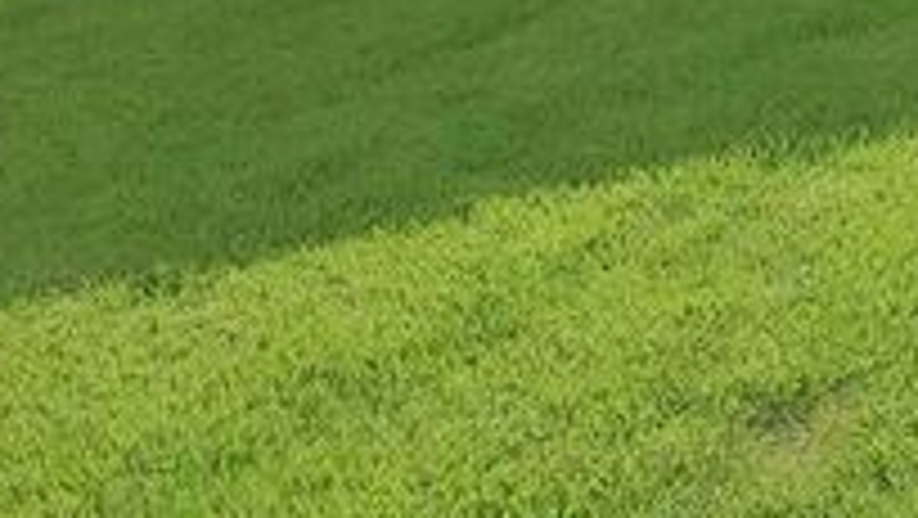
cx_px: 724
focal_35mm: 100
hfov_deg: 21.1
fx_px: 2435
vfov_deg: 11.3
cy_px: -387
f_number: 9
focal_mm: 19
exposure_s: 1/400
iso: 640
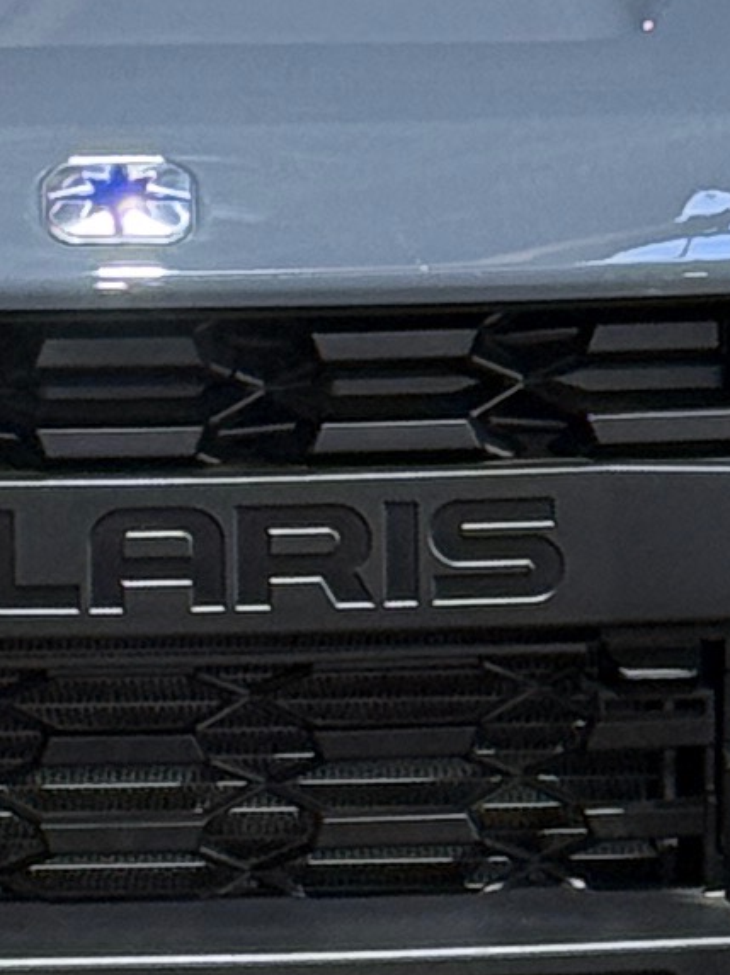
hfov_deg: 4.4
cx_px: 109
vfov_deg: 5.8
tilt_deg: -9.3
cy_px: 994
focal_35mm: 338
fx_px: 9515
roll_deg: -0.7
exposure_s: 1/60
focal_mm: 6.76
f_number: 1.78
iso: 160
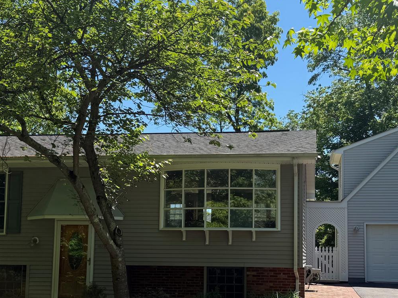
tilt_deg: +5.2
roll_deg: -0.7
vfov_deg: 29.4
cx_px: 226
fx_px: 563
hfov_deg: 38.8
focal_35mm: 49
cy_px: 201
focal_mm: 6.76
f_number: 1.78
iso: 80
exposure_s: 1/2110
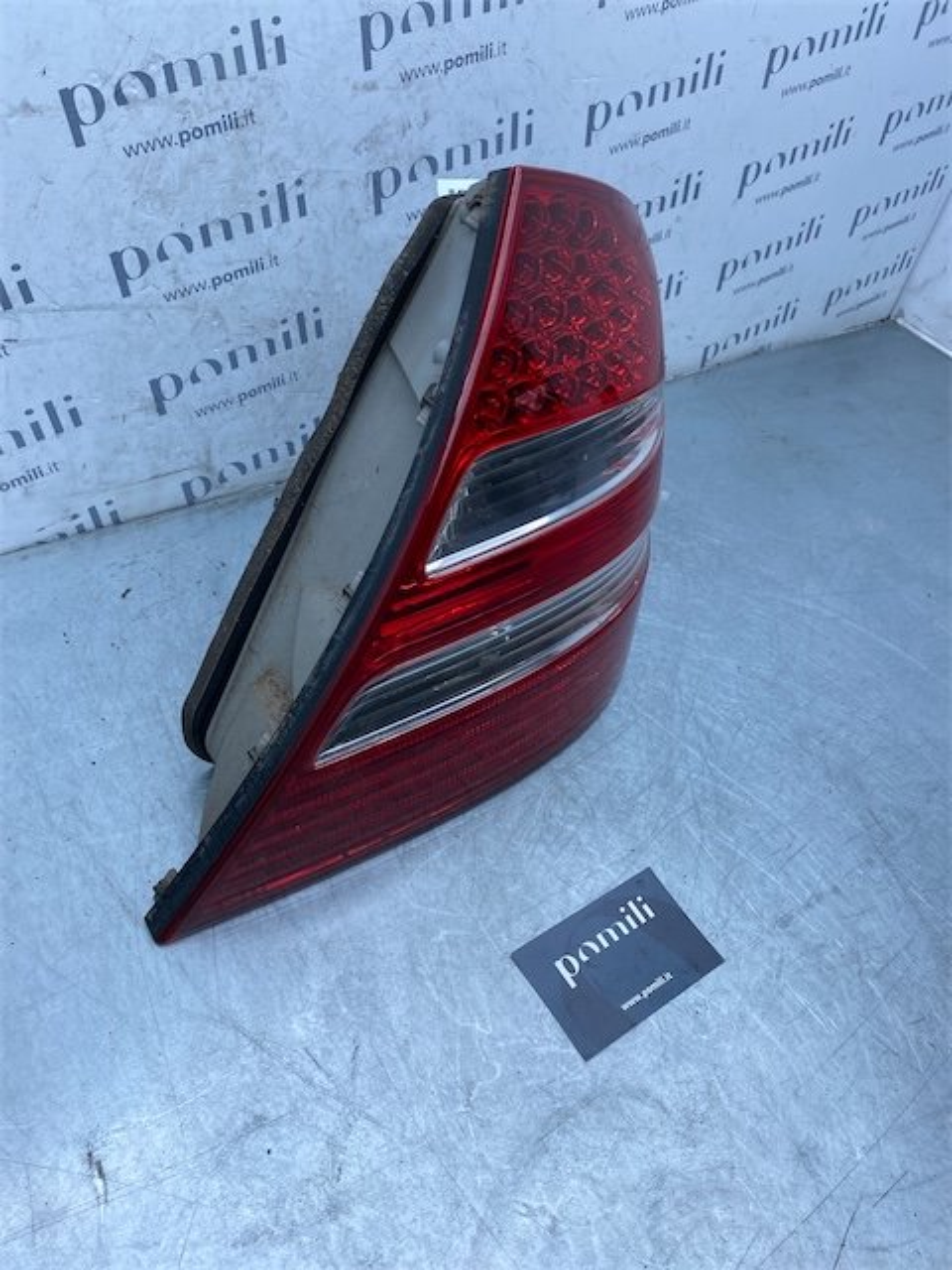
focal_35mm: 26
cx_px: 476
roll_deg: -13.6
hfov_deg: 53.1
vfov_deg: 67.3
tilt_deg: -44.5
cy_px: 635
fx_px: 953
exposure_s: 1/890
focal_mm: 4.25
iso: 32
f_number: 1.8
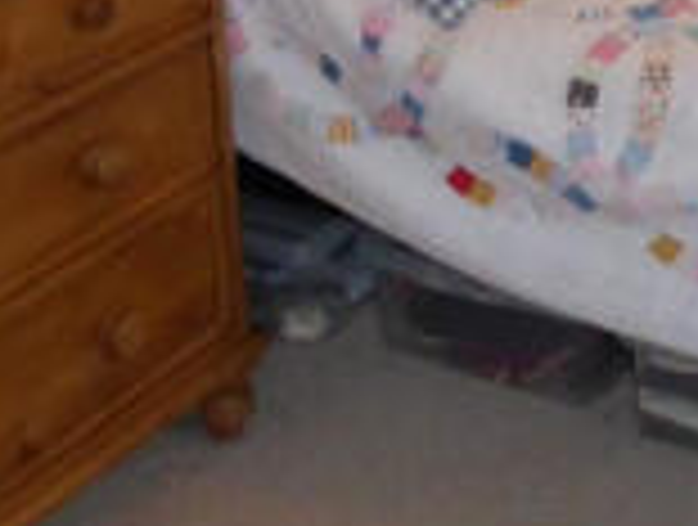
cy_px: -294
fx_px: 1819
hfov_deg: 20.9
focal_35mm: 90
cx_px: 727
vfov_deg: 15.1
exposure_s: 1/60
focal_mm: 4.3
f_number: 3.3
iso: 640
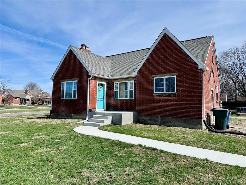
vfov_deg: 56.8
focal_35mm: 24
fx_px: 171
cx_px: 123
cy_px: 92
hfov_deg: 71.6
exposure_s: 1/5525
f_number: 1.78
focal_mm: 6.86
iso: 80
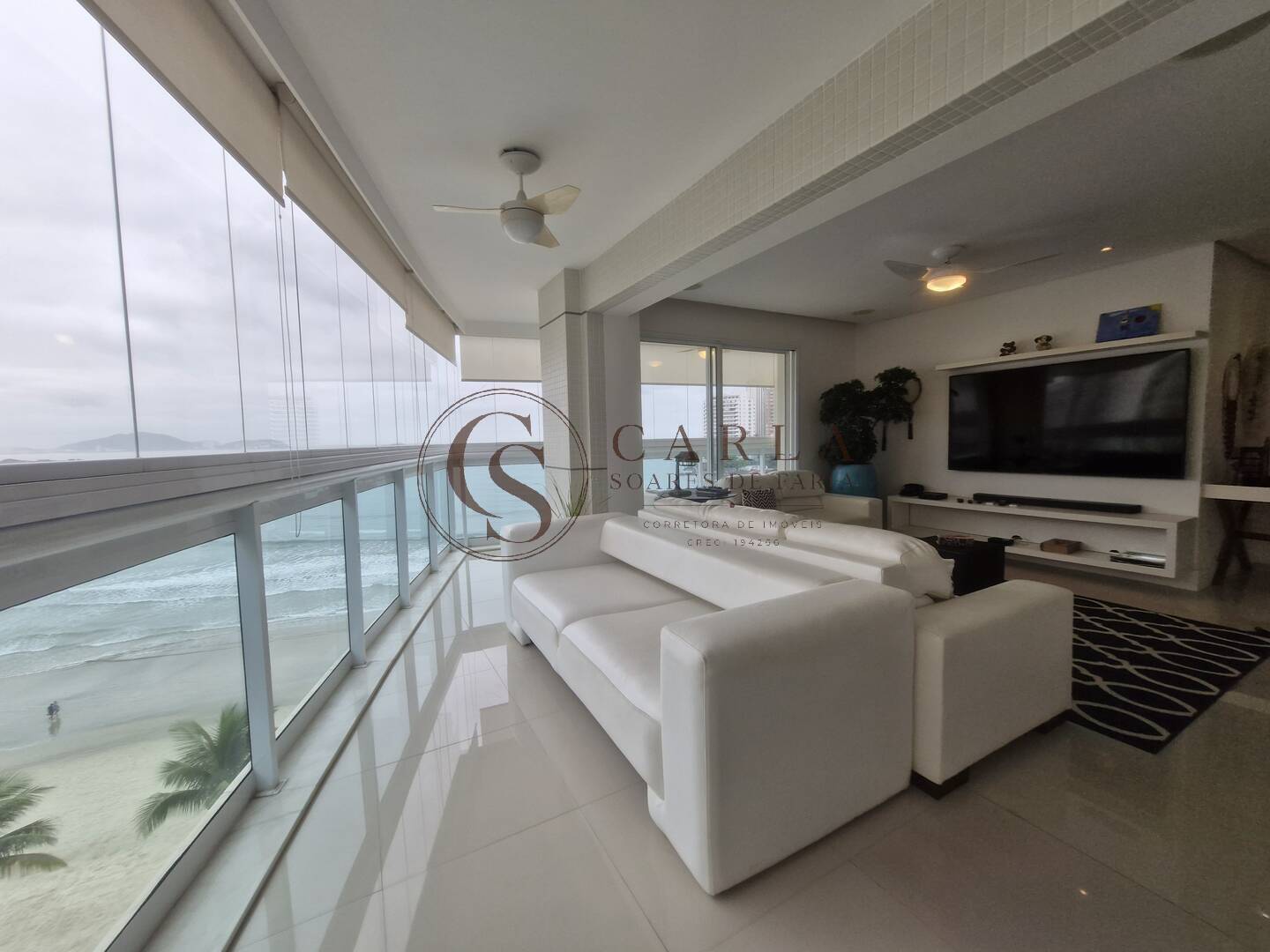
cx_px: 635
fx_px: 477
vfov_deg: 89.9
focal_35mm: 13
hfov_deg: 106.2
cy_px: 476
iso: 50
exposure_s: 1/546
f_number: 2.2
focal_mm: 1.74
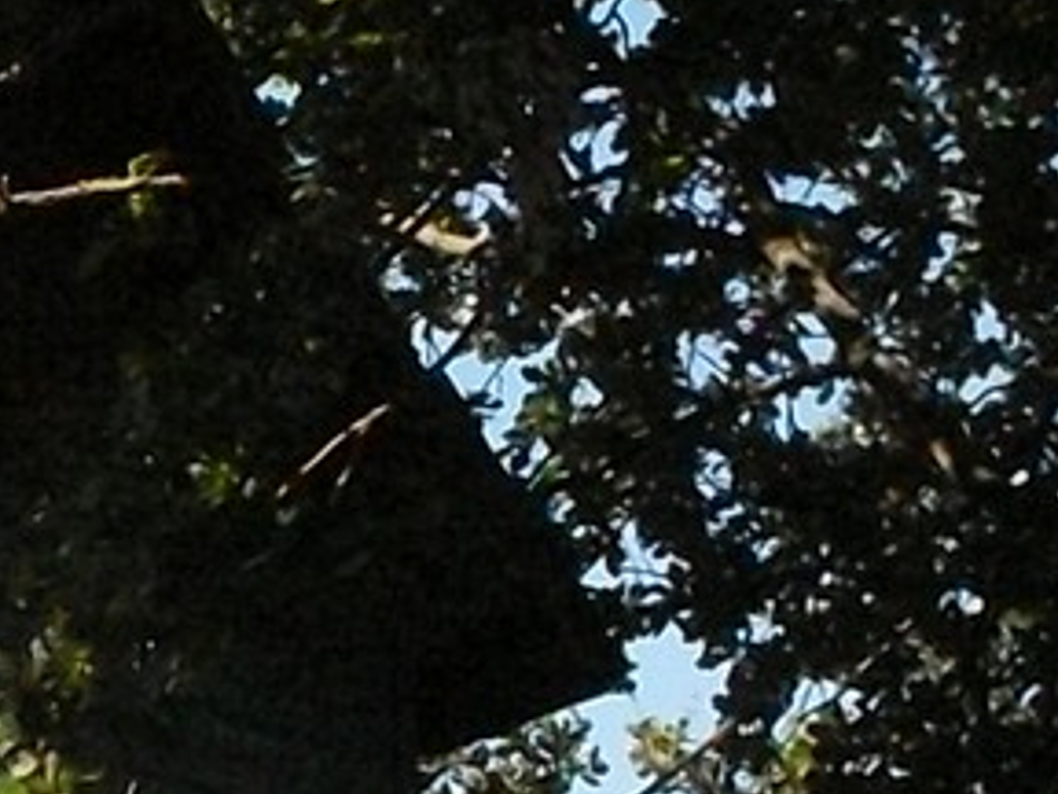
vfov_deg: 7.8
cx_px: -527
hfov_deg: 10.1
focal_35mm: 189
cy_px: 1016
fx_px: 5777
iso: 400
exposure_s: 1/500
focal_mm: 6.3
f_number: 8.4
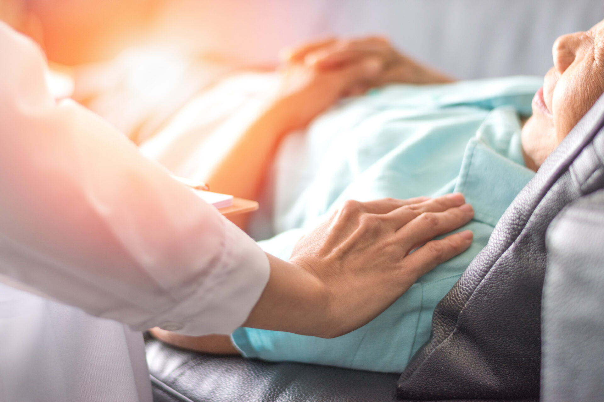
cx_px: 302
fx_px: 1258
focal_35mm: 75
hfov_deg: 27.0
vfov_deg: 18.2
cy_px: 201
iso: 200
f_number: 2
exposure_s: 1/250
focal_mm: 50
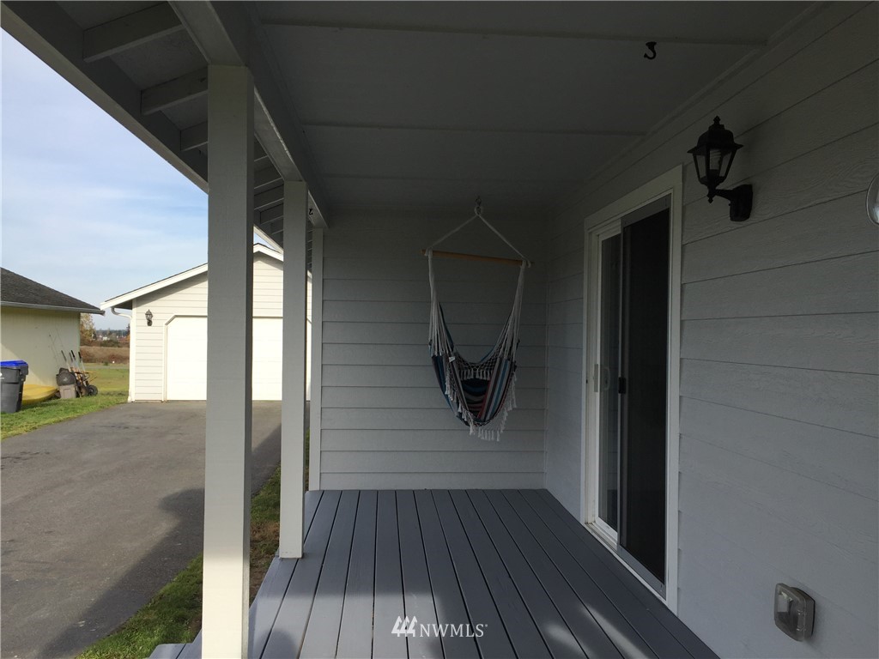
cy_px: 330
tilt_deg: +0.4
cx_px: 440
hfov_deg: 61.7
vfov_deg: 48.2
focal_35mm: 29
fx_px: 736
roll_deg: -0.8
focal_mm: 4.15
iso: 32
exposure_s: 1/1068
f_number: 2.2
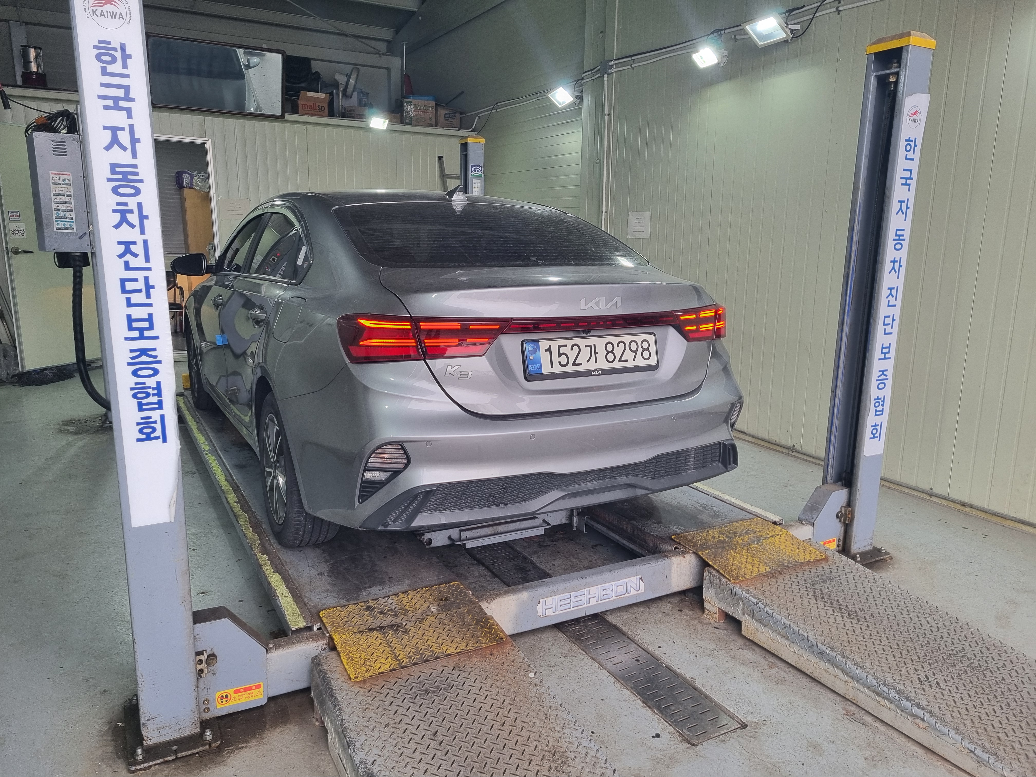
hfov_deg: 67.3
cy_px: 388
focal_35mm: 26
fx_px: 778
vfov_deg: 53.1
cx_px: 518
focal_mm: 5.4
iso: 50
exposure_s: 1/159
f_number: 1.8
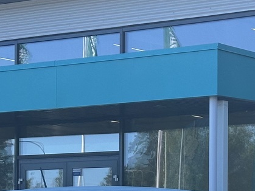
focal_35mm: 165
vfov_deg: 8.9
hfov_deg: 12.0
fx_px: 1215
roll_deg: -0.3
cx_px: 180
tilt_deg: +0.4
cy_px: 238
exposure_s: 1/1590
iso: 64
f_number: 1.78
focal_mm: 6.86
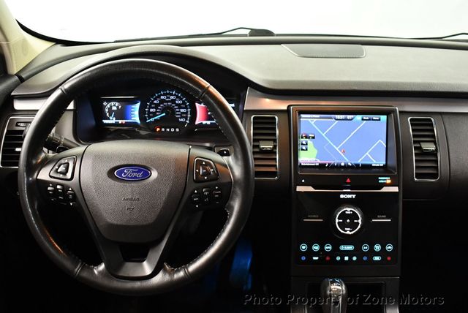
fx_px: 468
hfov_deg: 53.1
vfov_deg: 36.9
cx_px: 234
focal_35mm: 36
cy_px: 156
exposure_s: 1/80
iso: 3200
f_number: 3.5
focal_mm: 18
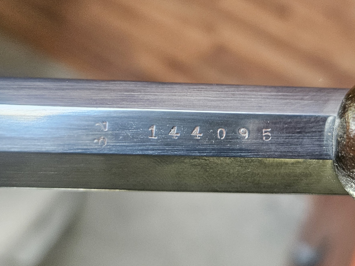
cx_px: 210
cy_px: 113
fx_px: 308
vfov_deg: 46.6
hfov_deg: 59.6
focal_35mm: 30
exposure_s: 1/120
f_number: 1.8
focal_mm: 5.4
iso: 500
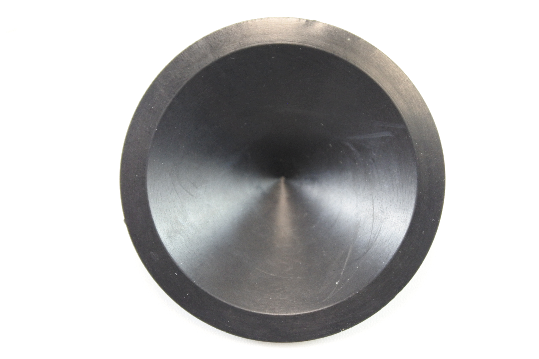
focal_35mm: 45
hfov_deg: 43.6
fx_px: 674
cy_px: 180
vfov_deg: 29.9
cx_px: 270
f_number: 4.5
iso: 800
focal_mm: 16.8
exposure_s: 1/80
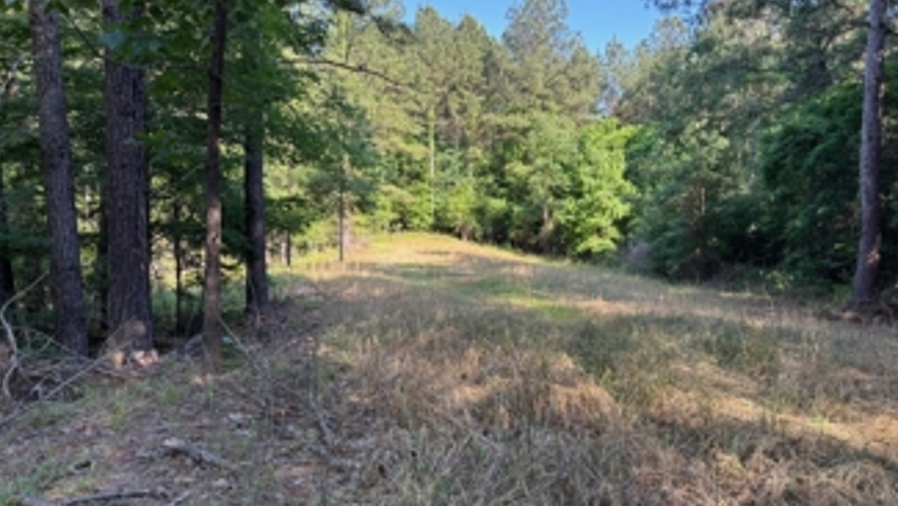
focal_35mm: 32
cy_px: 270
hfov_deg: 60.9
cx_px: 490
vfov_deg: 36.7
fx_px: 762
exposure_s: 1/237
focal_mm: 5.96
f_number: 1.6
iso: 40
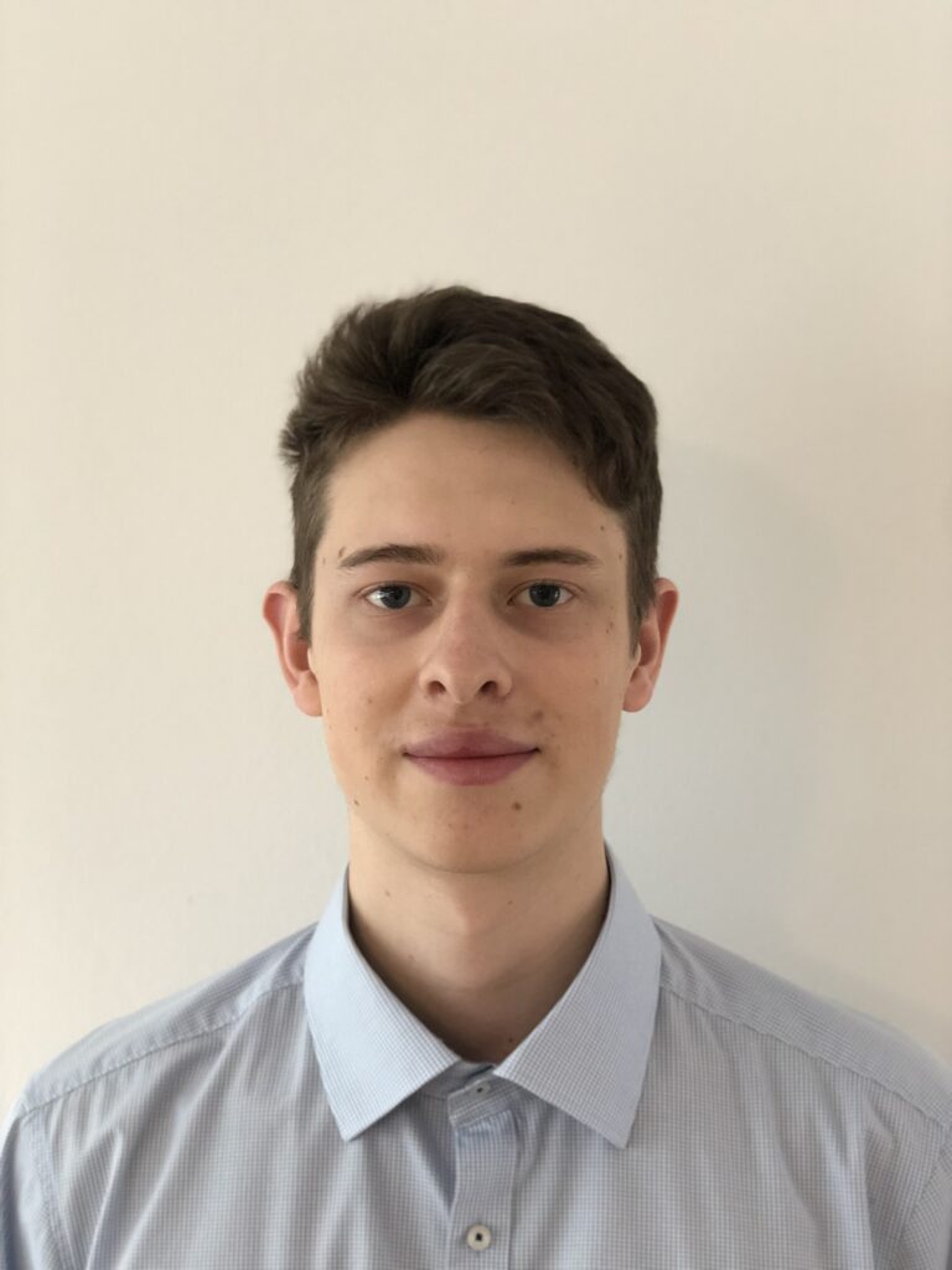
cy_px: 635
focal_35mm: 52
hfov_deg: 28.0
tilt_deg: +0.3
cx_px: 476
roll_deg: -0.5
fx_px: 1907
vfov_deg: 36.8
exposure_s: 1/20
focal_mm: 6
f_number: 2.4
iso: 160
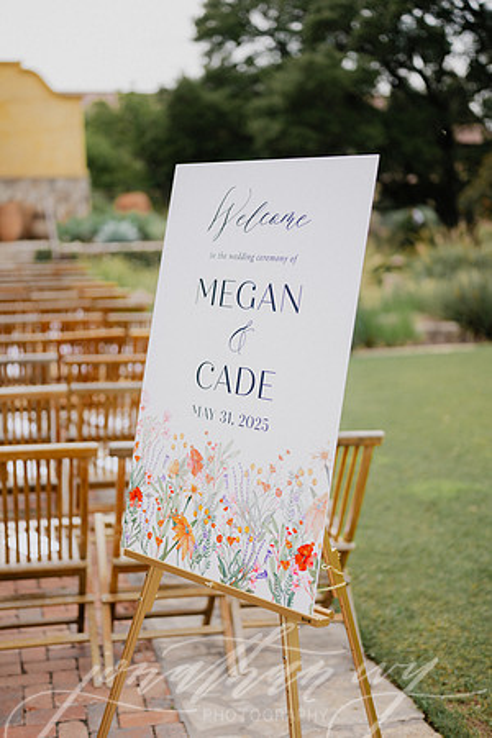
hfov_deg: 27.0
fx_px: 1025
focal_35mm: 50
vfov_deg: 39.6
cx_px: 246
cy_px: 369
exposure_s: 1/2000
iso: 50
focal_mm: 50
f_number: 1.8
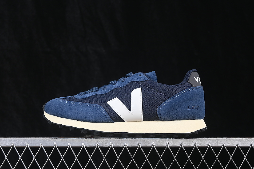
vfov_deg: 18.2
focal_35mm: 75
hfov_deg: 27.0
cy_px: 84
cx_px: 127
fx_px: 529
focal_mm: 50
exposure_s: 1/60
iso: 160
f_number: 6.3
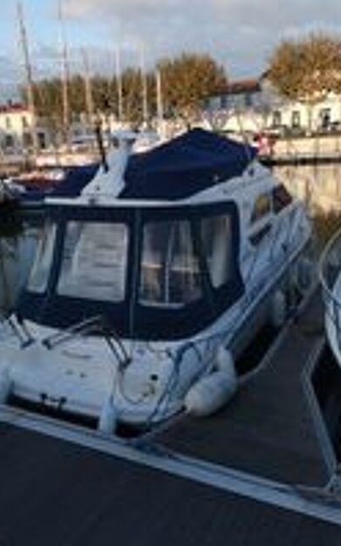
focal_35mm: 32
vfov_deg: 59.7
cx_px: 155
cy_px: 273
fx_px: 476
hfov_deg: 39.4
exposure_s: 1/988
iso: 50
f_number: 1.6
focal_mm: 5.56
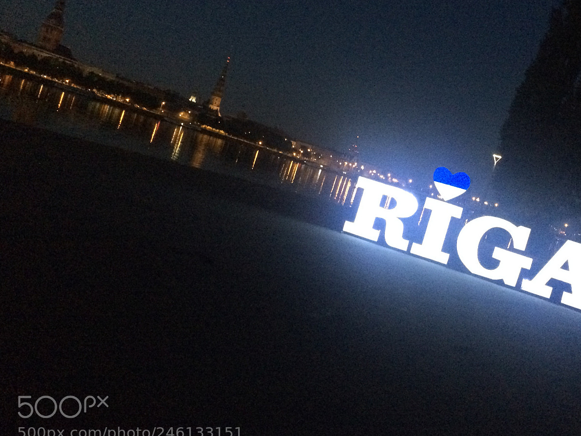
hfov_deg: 47.2
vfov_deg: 36.7
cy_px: 178
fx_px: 654
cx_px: 378
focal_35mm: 39
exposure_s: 1/17
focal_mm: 4.15
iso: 500
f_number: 2.2
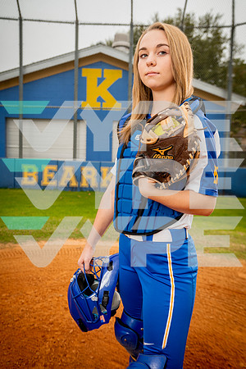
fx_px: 348
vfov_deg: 55.8
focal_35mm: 34
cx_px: 123
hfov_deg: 38.9
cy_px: 184
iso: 200
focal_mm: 34
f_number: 4.5
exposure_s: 1/250
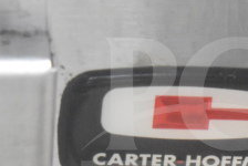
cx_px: 205
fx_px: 1548
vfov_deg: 6.1
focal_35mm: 224
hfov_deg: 9.1
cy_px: 126
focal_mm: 55
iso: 10000
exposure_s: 1/100
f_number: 5.6
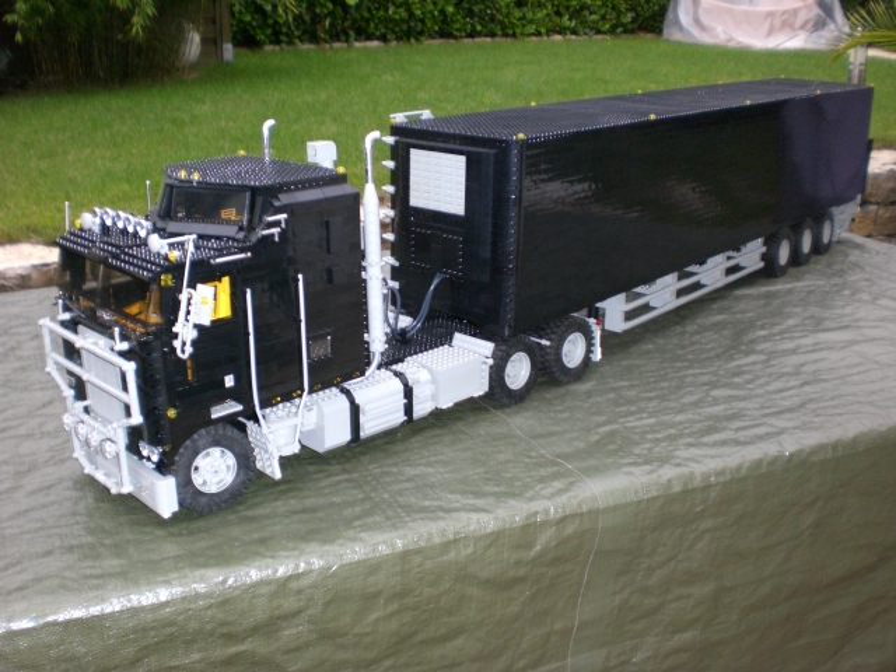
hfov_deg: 49.0
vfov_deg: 37.7
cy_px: 336
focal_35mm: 38
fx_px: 984
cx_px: 448
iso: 200
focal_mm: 6.3
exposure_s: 1/60
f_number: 3.1
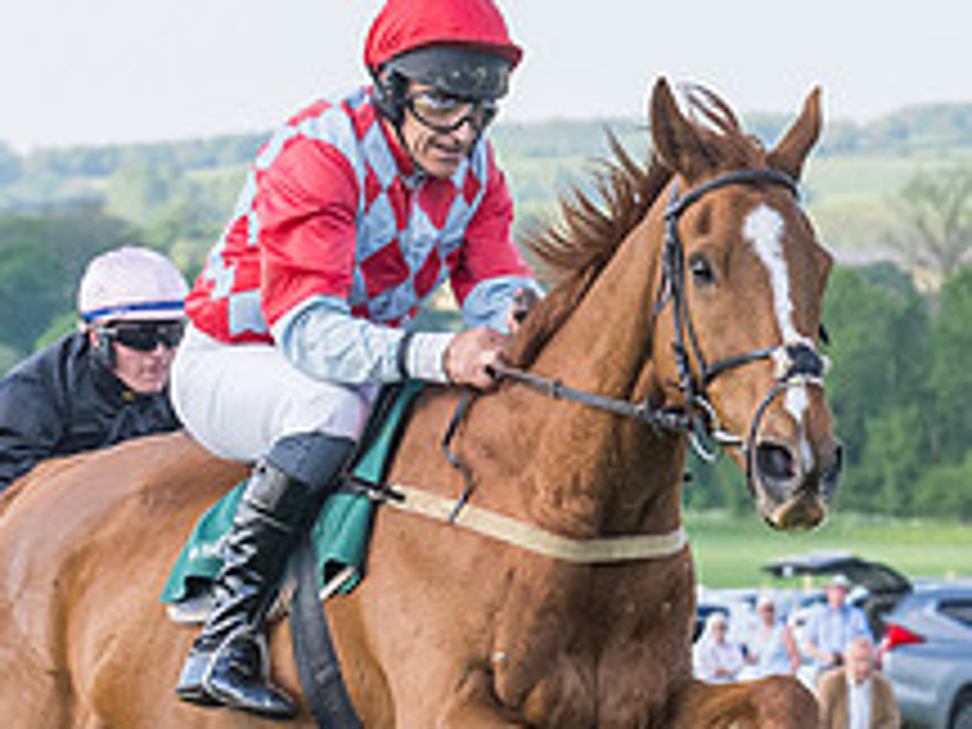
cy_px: 787
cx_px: 434
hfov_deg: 5.5
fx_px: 10137
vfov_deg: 4.1
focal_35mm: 361
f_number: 4
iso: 800
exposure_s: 1/2500
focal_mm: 70
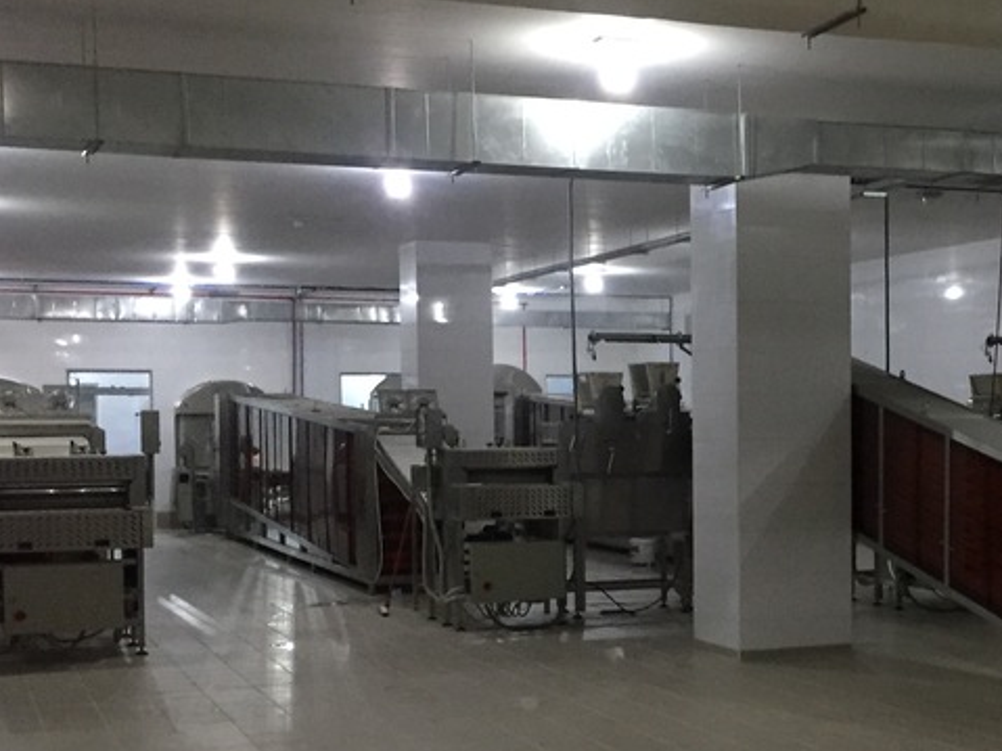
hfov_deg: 30.2
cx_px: 849
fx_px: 1794
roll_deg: -1.2
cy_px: 502
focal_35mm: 62
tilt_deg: -4.0
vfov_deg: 23.5
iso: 250
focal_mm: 4.15
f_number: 2.2
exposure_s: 1/33
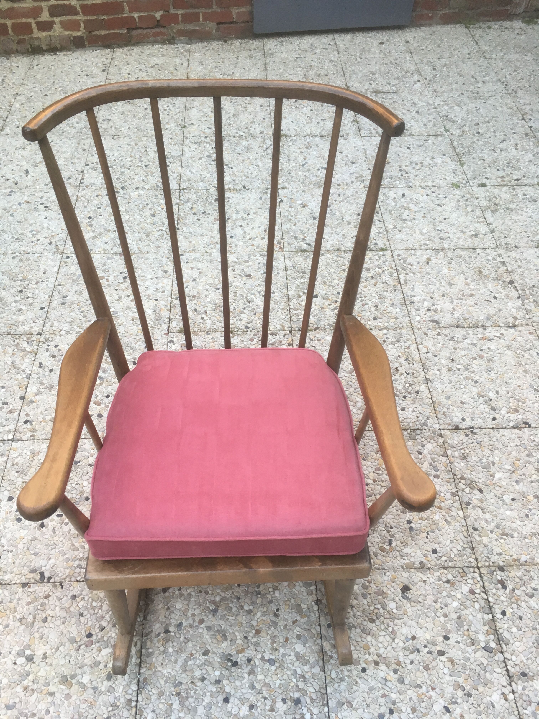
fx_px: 602
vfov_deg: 61.7
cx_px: 270
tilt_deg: -53.1
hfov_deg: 48.2
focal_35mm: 29
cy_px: 360
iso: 32
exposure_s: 1/33
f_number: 2.2
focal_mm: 4.15
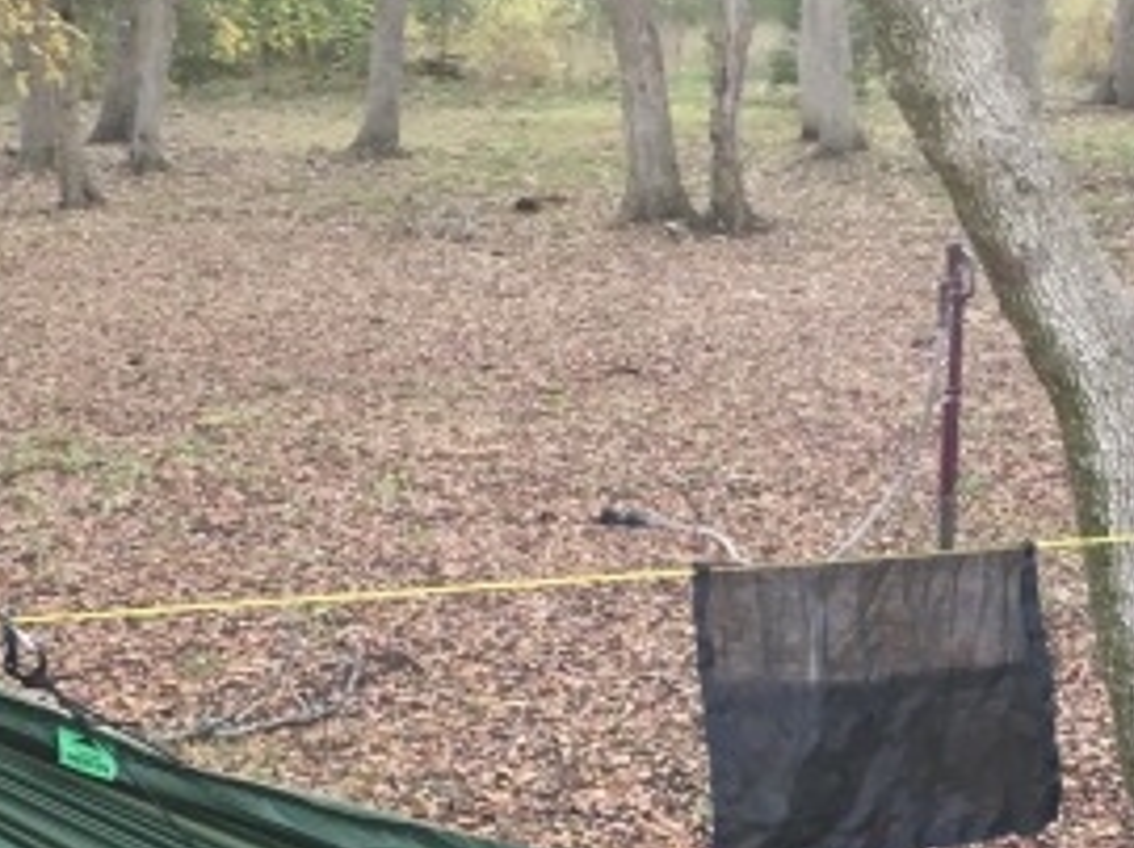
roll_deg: +0.4
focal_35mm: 86
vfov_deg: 17.1
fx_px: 2815
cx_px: 802
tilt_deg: -10.7
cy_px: 592
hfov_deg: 22.6
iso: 64
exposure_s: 1/30
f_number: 2.2
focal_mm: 4.15
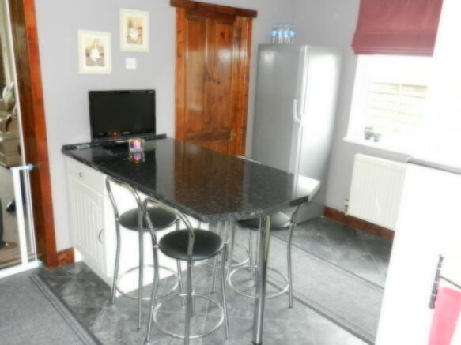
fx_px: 386
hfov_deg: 61.7
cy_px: 172
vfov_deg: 48.2
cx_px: 230
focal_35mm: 29
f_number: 3.6
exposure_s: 1/30
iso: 720
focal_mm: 5.1
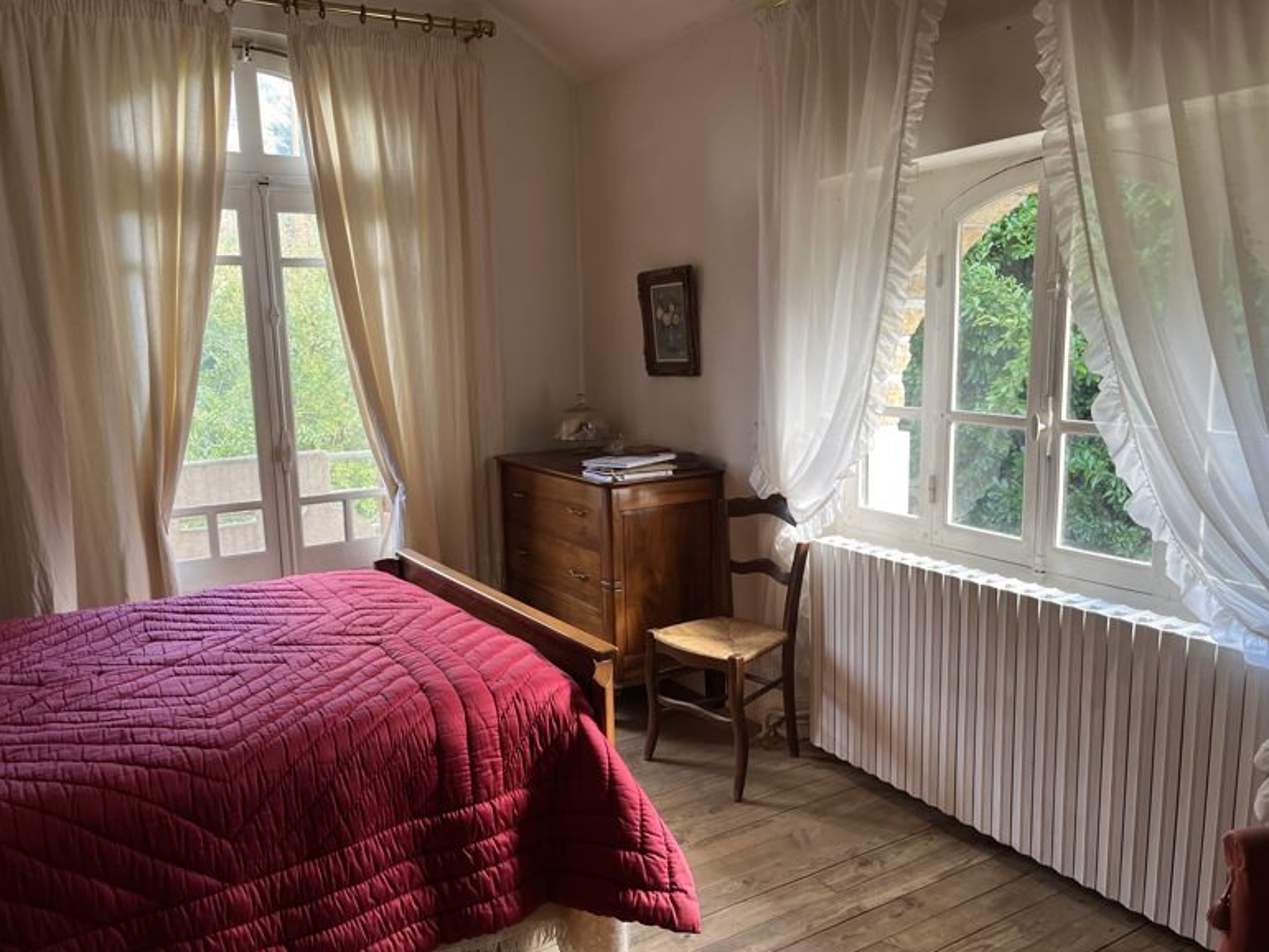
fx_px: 990
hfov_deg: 65.3
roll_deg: +1.5
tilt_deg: -9.1
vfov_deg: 51.4
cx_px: 625
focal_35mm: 27
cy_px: 479
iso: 100
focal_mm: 5.1
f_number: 1.6
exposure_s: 1/122
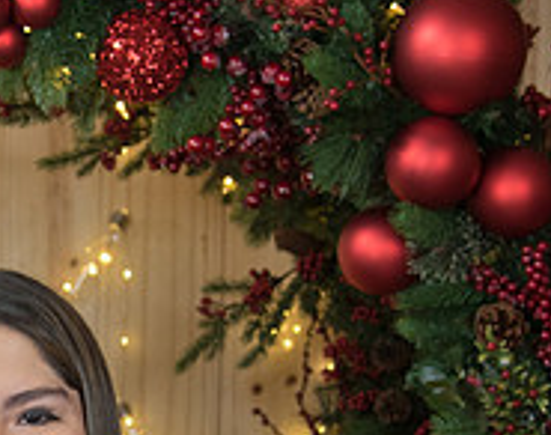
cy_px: 392
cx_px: -28
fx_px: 2141
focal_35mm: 132
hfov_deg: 14.4
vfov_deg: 11.5
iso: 1000
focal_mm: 38
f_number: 4
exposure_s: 1/60
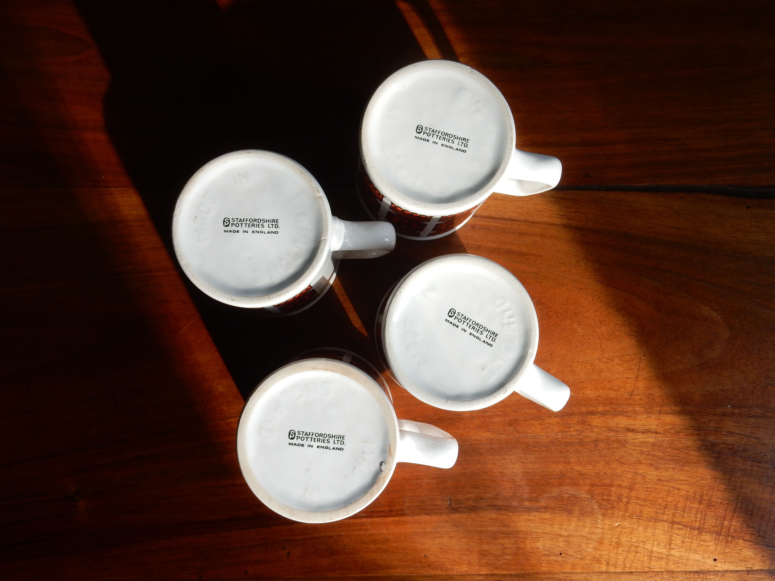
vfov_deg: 46.8
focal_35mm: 30
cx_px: 388
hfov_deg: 60.0
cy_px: 290
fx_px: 672
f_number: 5
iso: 125
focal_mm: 5.4
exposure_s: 1/40
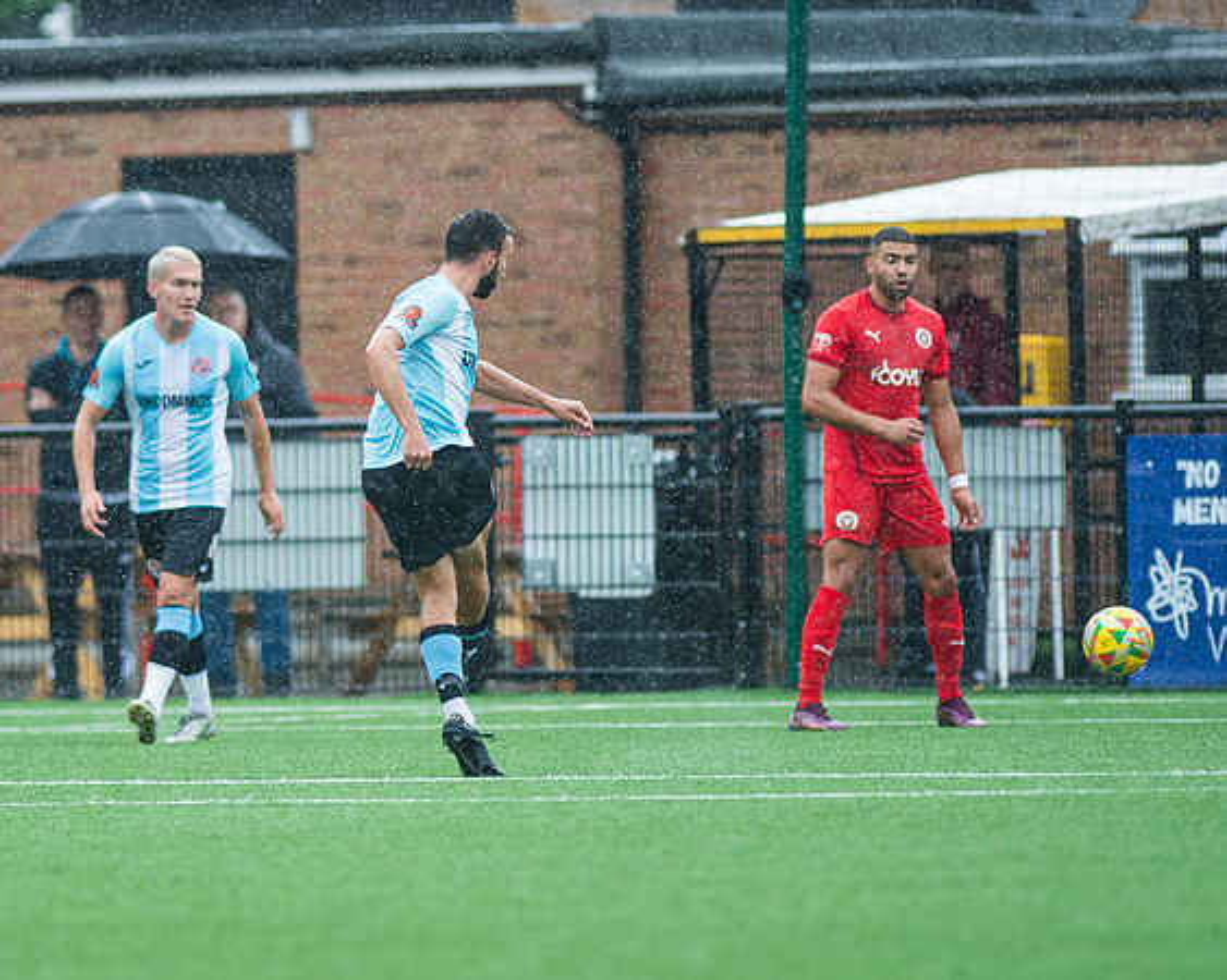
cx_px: 357
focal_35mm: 621
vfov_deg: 2.5
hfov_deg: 3.1
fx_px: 22544
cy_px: 404
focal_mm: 300
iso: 400
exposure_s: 1/1250
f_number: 2.8
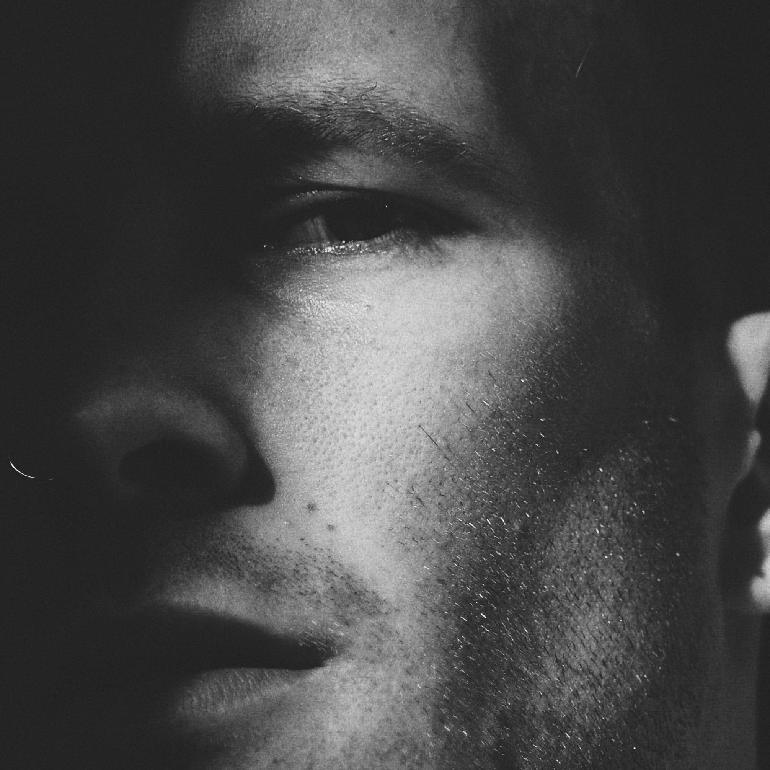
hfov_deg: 13.1
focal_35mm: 133
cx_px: 191
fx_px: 3354
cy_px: 608
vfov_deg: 13.0
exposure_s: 1/1250
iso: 100
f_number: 1.8
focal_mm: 35
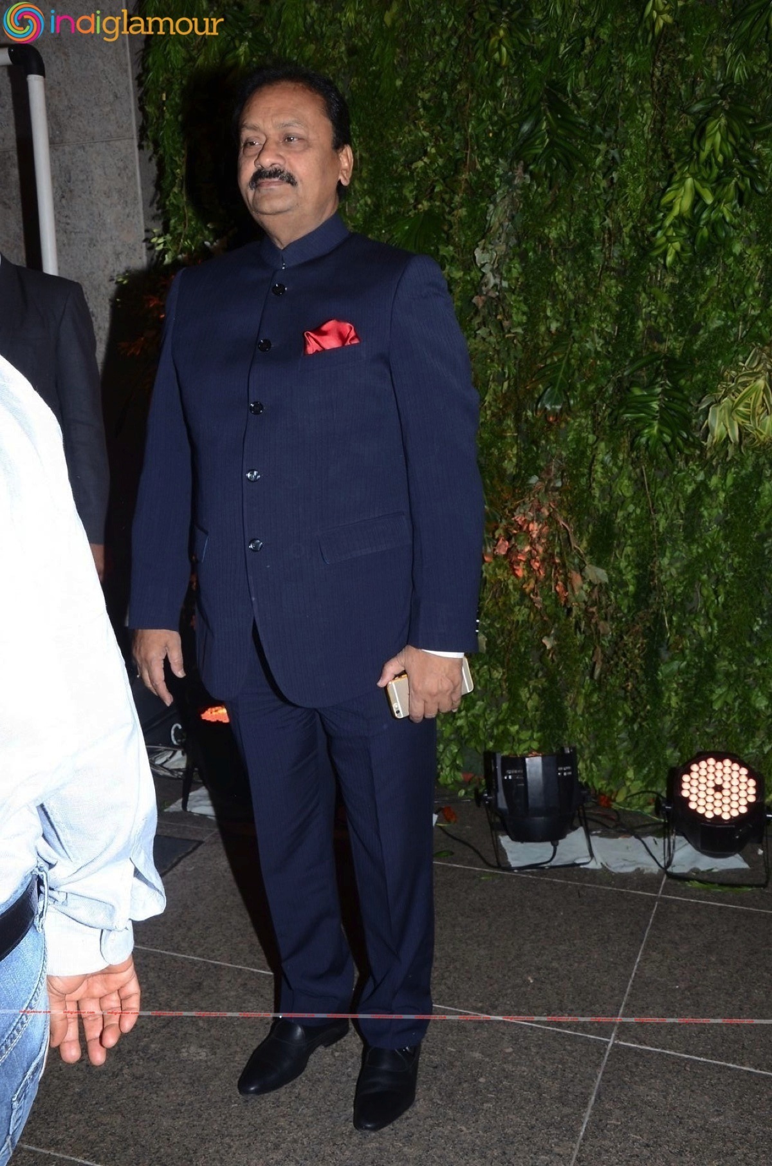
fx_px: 1211
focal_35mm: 38
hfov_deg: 35.4
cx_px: 386
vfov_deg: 51.4
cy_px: 583
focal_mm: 25
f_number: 8
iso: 500
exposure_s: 1/125
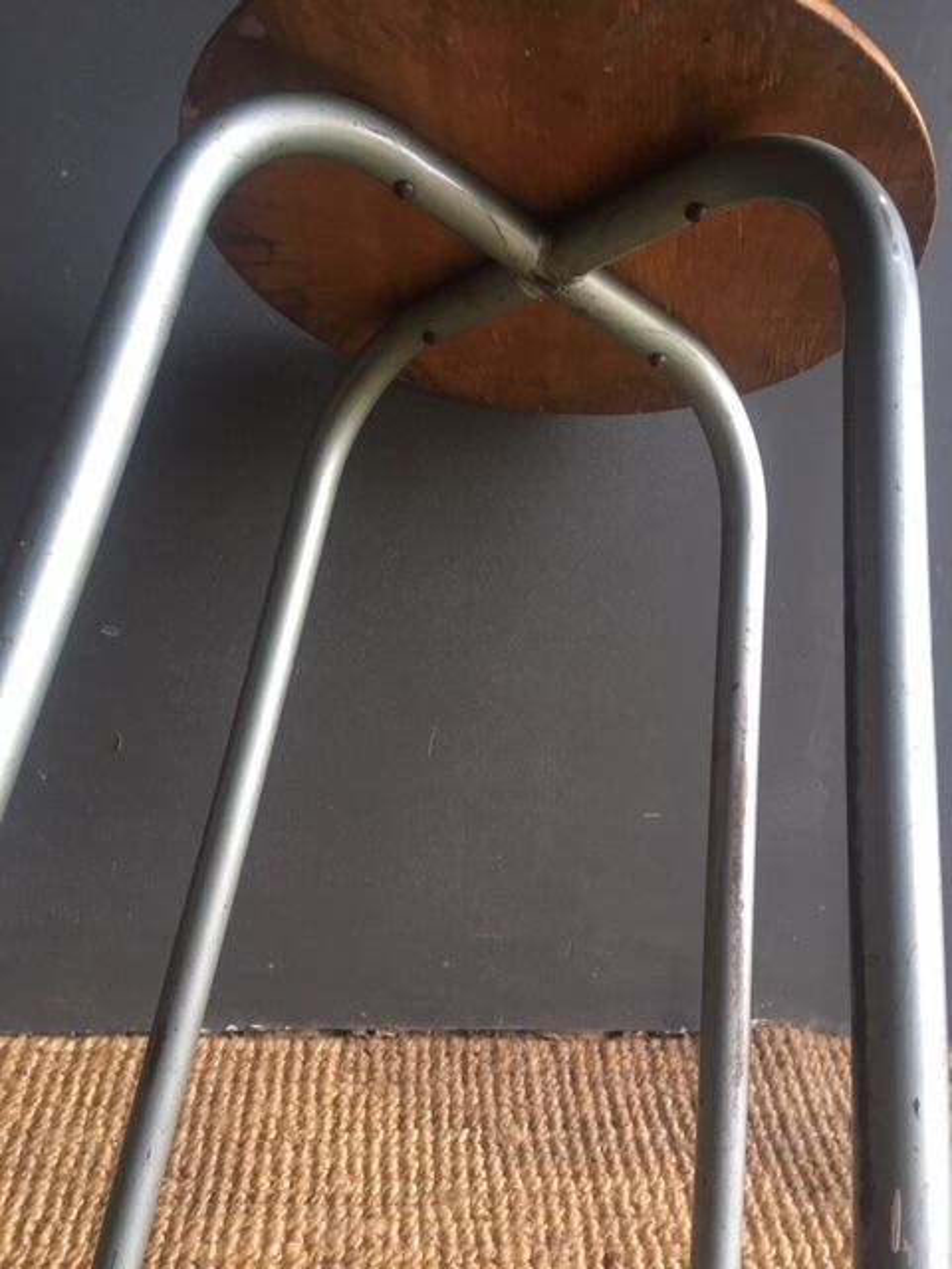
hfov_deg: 48.2
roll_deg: -4.3
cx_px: 476
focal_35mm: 29
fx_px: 1063
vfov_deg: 61.7
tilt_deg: -25.6
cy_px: 634
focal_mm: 4.15
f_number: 2.2
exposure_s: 1/33
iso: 80
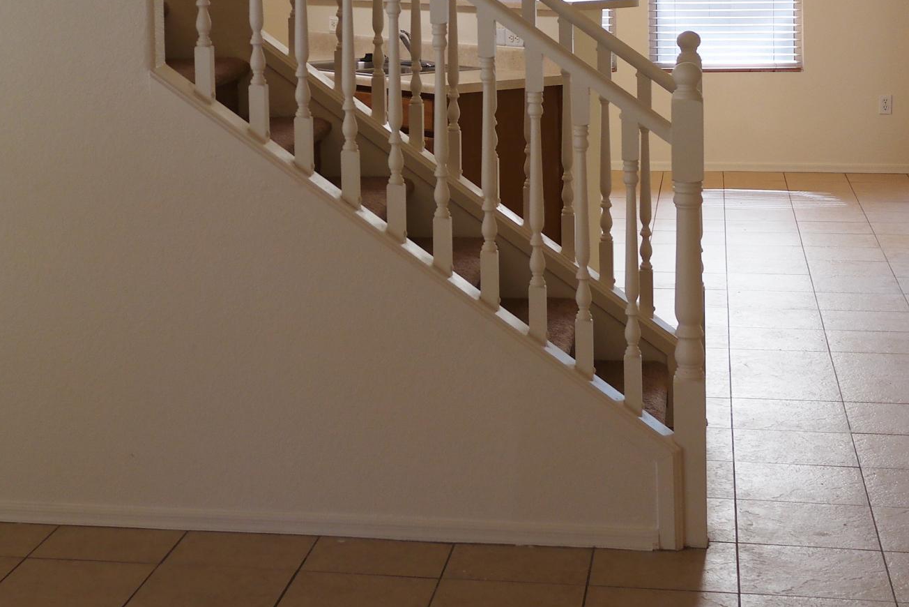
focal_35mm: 69
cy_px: 45
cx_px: 337
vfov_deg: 19.3
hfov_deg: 29.1
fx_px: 1743
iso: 200
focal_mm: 20
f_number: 3.5
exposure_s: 1/50
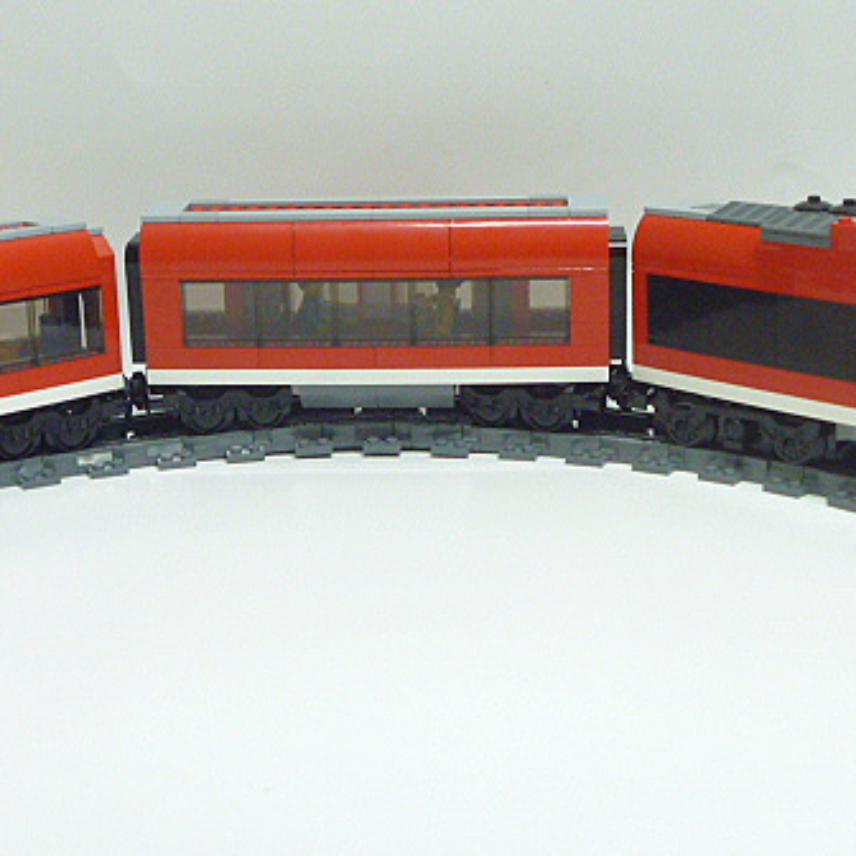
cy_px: 268
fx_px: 1651
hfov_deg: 29.1
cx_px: 385
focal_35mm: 59
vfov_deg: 28.8
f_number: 3.5
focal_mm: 6.3
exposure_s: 1/10
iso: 400
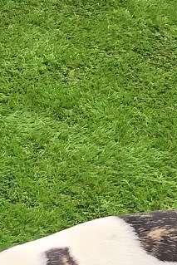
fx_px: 1355
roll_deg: +3.3
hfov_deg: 7.3
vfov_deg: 11.1
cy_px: 243
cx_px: -93
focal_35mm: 184
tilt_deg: -39.1
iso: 50
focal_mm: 4
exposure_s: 1/120
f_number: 1.8
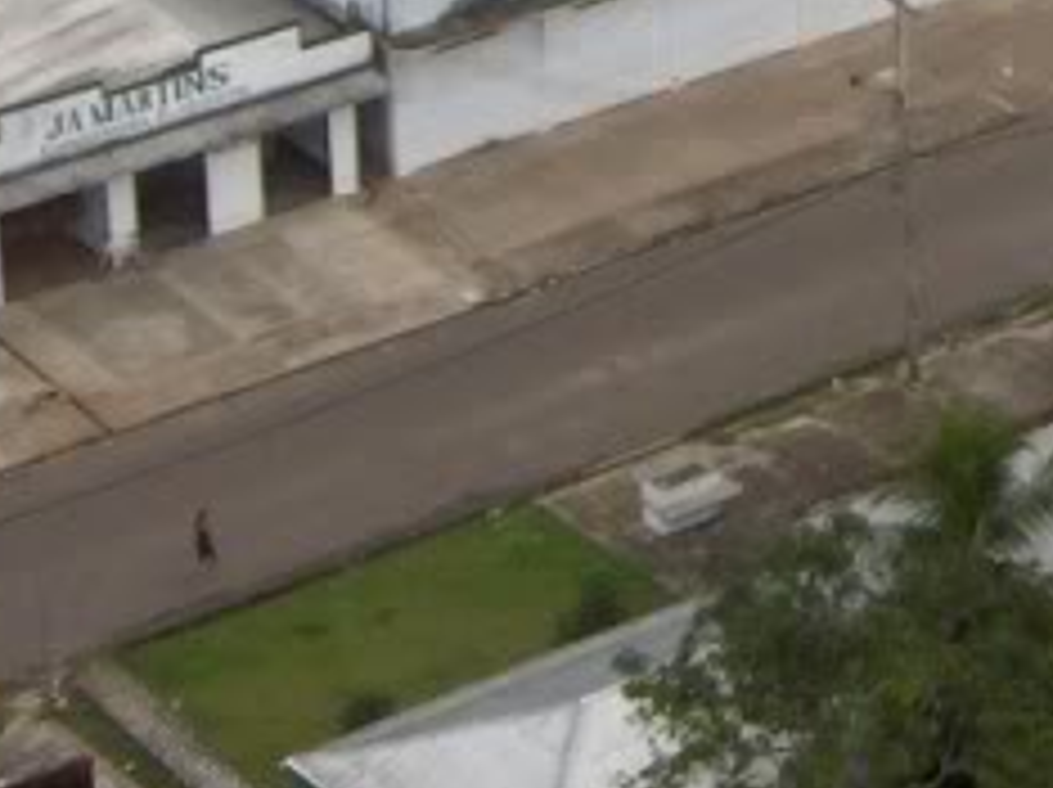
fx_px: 5196
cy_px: -689
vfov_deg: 8.3
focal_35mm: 171
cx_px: 1588
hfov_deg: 11.1
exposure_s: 1/218
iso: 100
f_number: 4.8
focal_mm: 8
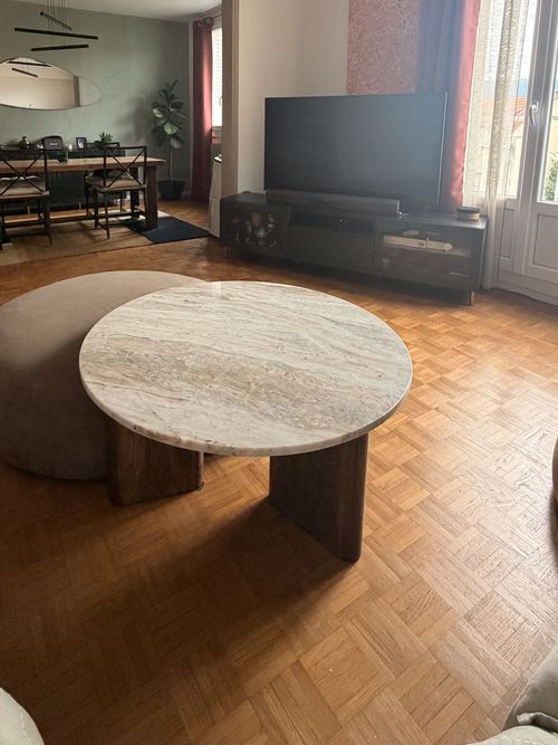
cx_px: 223
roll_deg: +0.0
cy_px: 200
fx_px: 451
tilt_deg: -8.8
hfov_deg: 62.9
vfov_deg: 74.2
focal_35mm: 21
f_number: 2.2
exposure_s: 1/121
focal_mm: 2.22
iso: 250
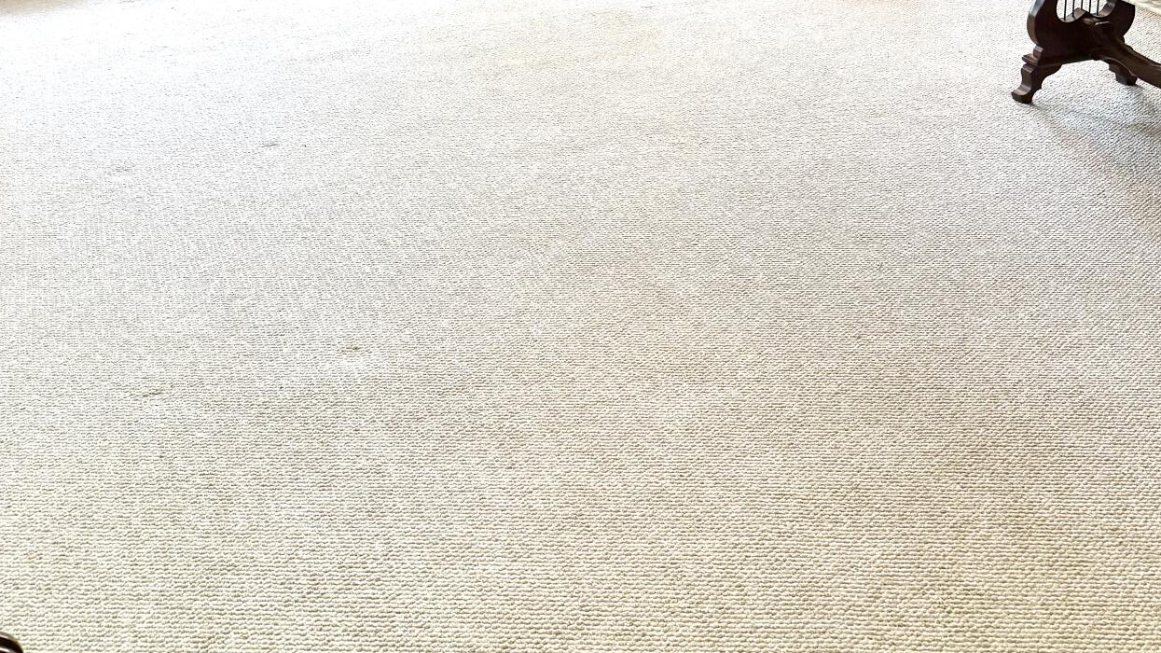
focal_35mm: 42
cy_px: -104
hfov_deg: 48.4
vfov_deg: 25.7
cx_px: 559
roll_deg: +0.6
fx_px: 1293
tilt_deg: -12.2
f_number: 1.78
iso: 200
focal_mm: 6.76
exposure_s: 1/60
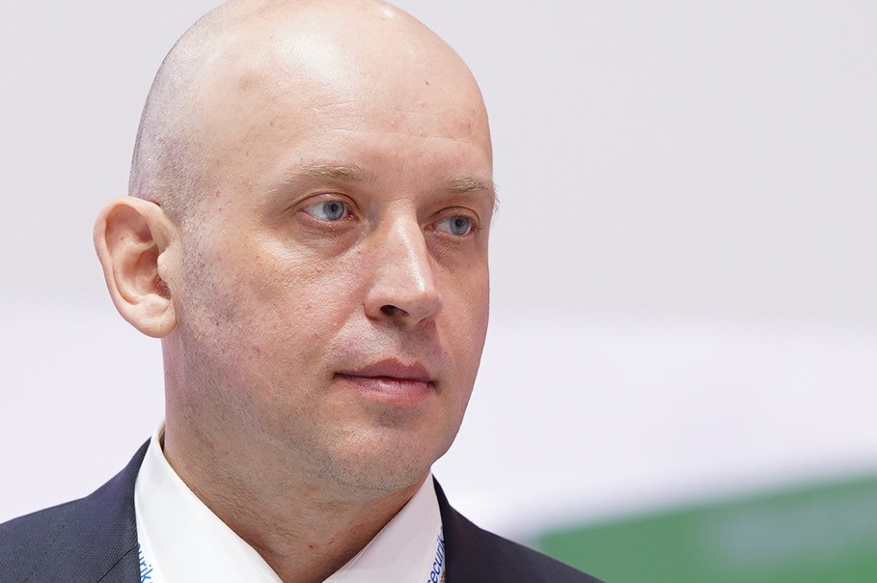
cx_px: 230
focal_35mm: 417
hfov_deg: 4.9
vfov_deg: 3.3
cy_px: 684
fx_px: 10147
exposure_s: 1/100
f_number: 3.2
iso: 640
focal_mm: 148
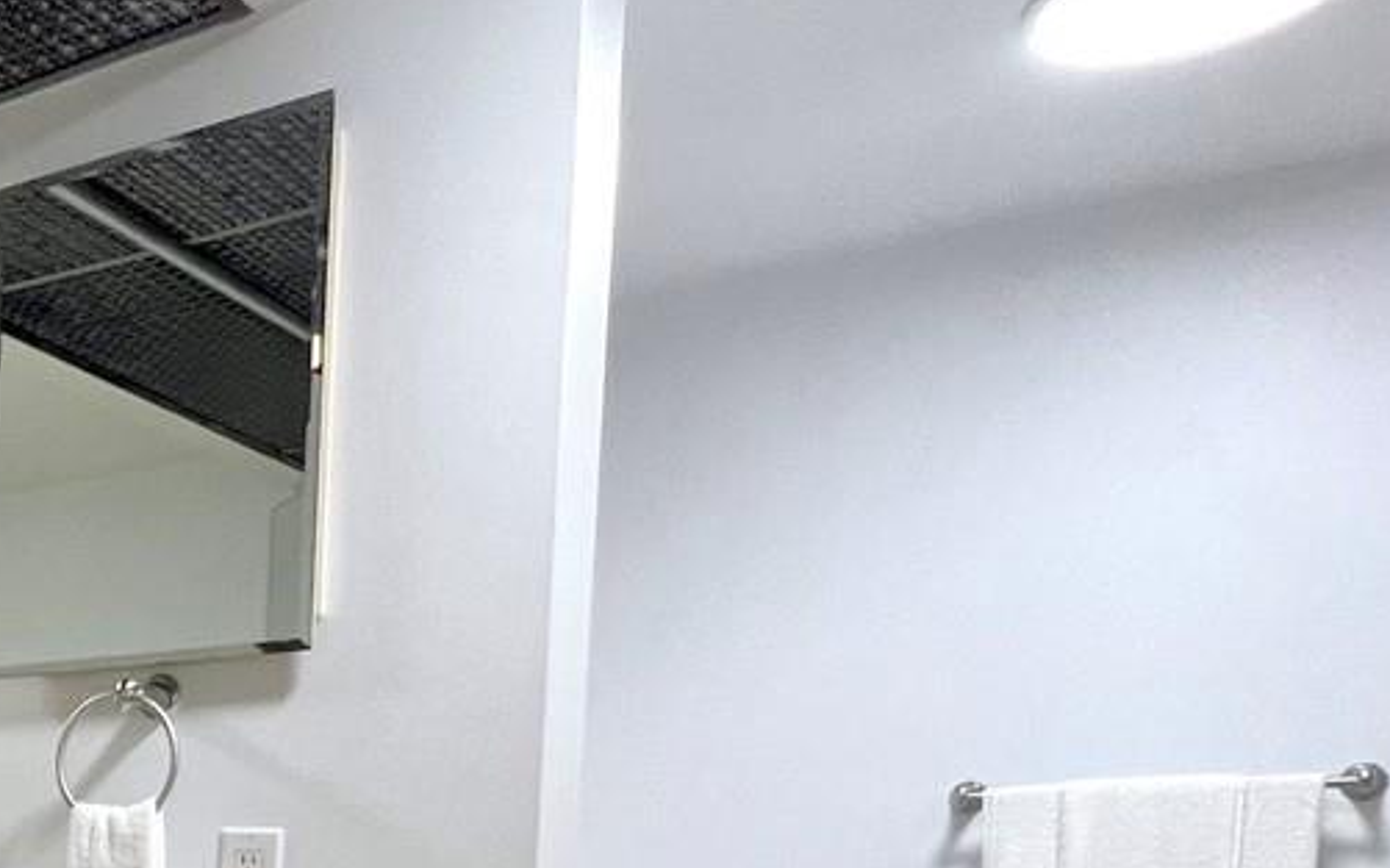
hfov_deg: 35.0
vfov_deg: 25.8
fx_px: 1667
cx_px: -311
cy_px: 1070
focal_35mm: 44
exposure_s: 1/120
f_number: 1.8
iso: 125
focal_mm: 1.57
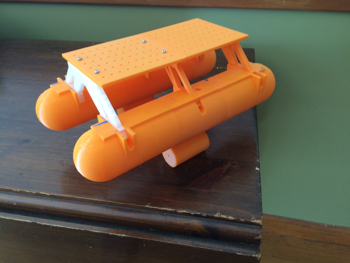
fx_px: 293
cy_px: 132
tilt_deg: -37.3
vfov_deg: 48.2
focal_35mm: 29
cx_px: 175
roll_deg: +2.0
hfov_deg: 61.7
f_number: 2.2
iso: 125
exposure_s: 1/30
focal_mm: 4.15
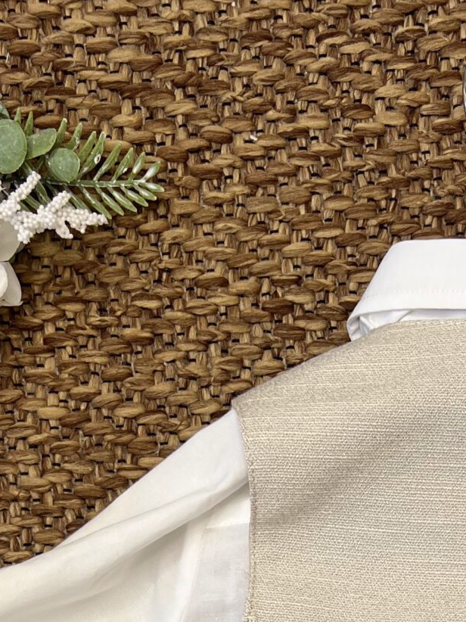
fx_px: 1455
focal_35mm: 81
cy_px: 870
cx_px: 257
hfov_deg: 18.2
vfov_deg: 21.2
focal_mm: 5.7
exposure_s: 1/728
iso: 50
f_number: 1.5
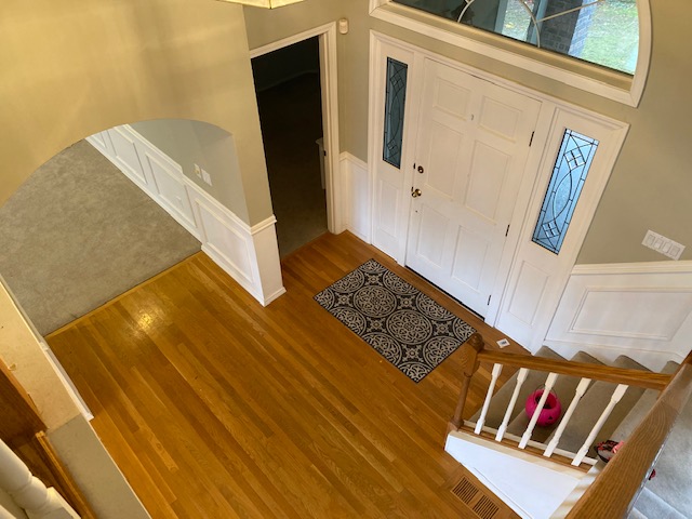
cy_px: 260
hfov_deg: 67.3
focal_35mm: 26
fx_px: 520
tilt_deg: -44.0
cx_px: 346
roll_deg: +1.5
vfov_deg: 53.1
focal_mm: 4.25
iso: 320
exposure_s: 1/60
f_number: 1.8
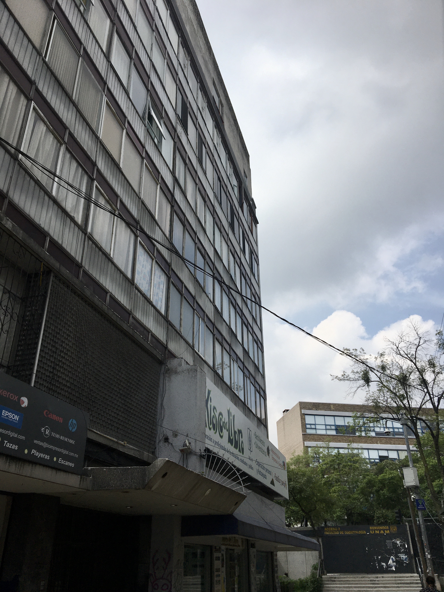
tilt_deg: +28.3
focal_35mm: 29
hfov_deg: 48.2
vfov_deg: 61.7
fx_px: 496
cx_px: 222
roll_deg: +0.7
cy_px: 296
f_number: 2.2
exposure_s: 1/1709
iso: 25
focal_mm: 4.15
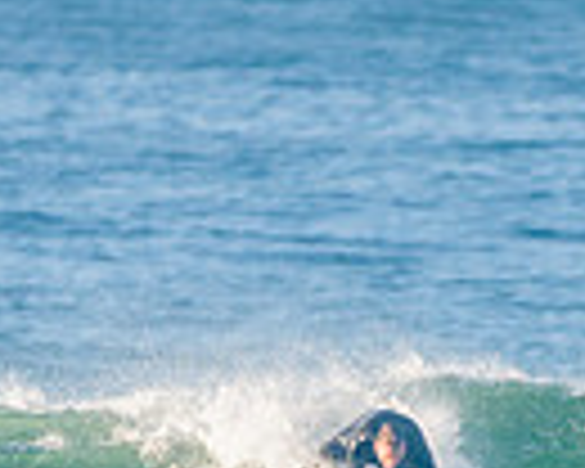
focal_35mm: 2100
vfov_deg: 0.7
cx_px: 360
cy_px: 718
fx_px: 36359
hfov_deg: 0.9
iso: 320
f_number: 5.6
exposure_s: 1/1600
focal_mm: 500
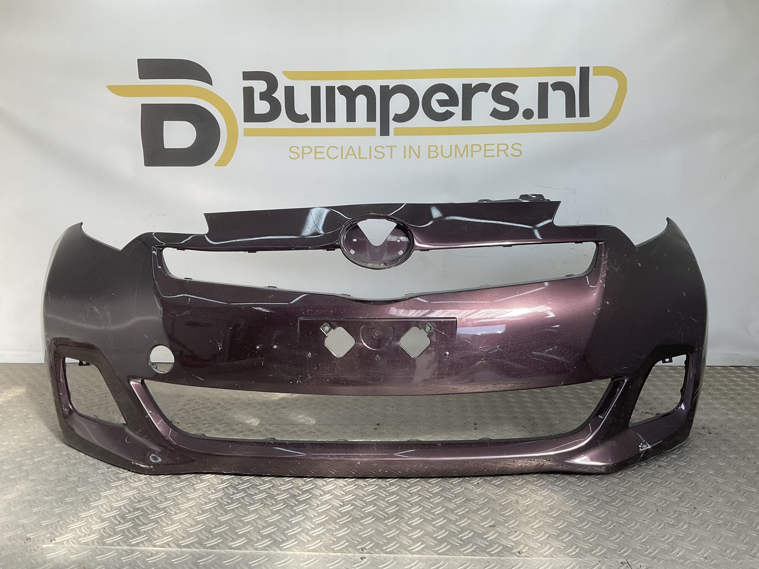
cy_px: 284
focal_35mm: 29
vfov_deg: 48.2
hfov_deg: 61.7
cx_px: 380
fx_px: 636
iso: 16
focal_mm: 3
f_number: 1.8
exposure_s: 1/331
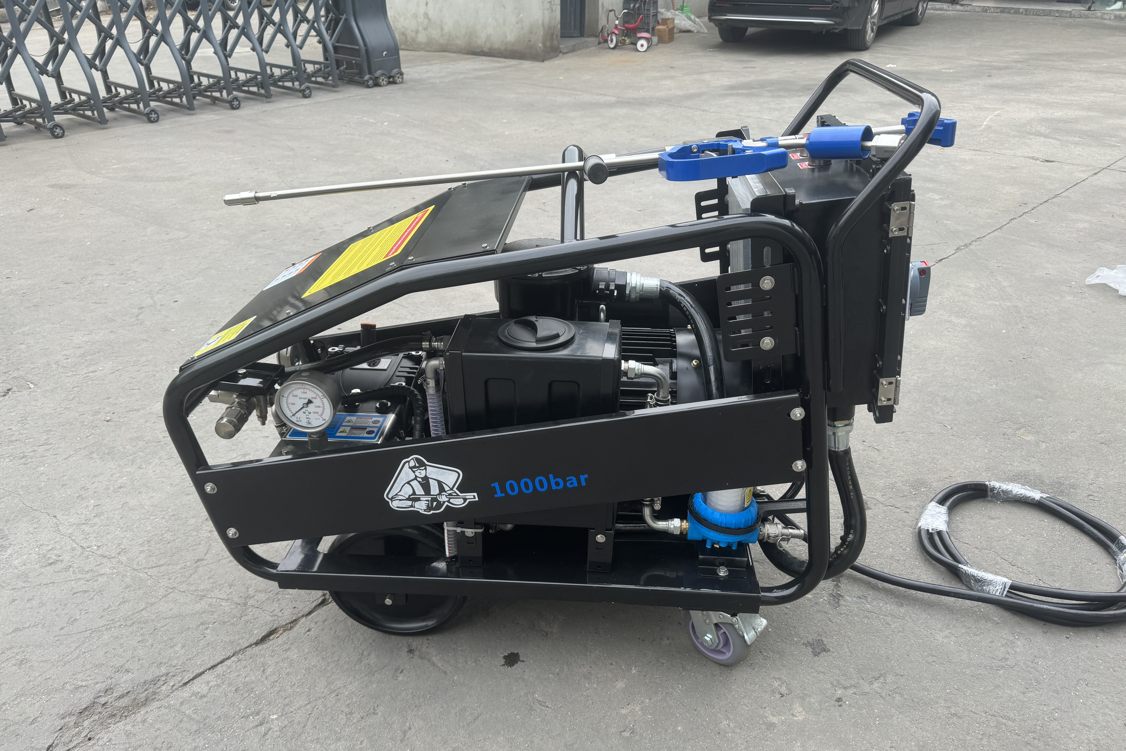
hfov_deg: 71.5
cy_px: 423
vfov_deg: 51.2
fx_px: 782
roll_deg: -0.4
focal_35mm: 25
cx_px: 564
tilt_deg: -31.8
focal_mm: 6.86
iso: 64
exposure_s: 1/121
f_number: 1.78
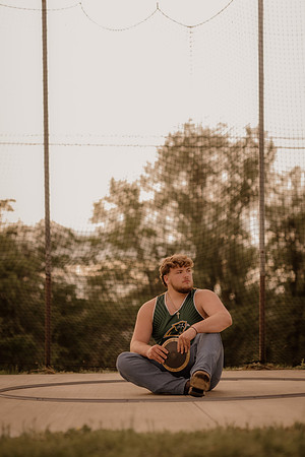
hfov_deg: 18.2
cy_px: 228
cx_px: 152
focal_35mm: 75
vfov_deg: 27.0
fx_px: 953
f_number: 1.6
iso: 125
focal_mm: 50
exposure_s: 1/1000
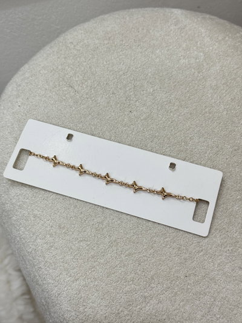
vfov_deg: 39.6
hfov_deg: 30.3
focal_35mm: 48
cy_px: 162
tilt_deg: -61.0
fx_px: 447
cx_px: 121
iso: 80
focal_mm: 6.76
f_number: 1.78
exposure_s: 1/50
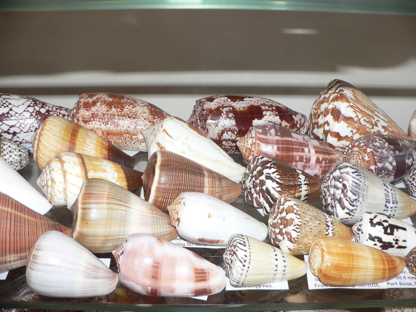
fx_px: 421
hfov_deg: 52.6
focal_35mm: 35
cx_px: 208
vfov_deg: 40.7
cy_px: 156
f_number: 2.8
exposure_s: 1/60
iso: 100
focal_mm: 4.6
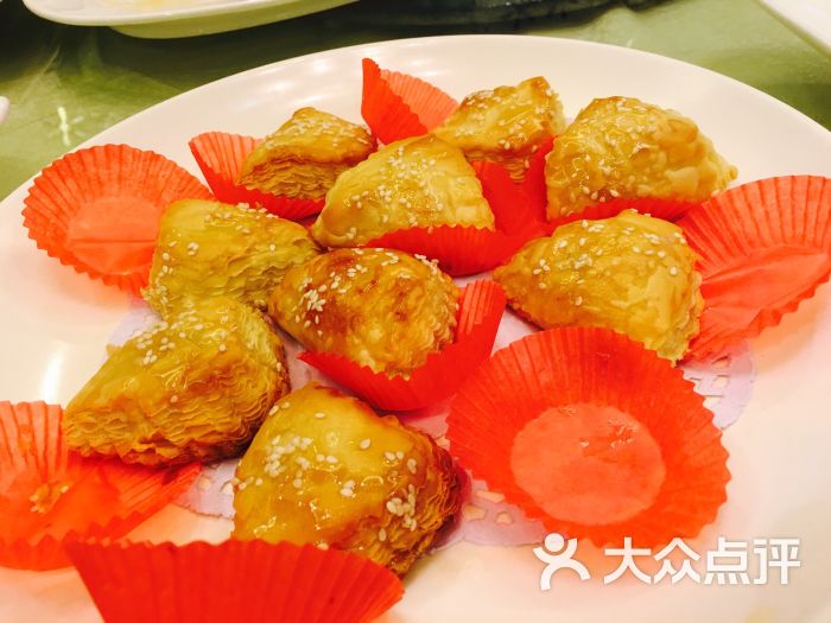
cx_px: 416
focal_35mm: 29
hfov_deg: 61.7
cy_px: 312
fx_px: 696
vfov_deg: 48.2
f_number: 2.2
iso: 50
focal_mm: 4.15
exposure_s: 1/17
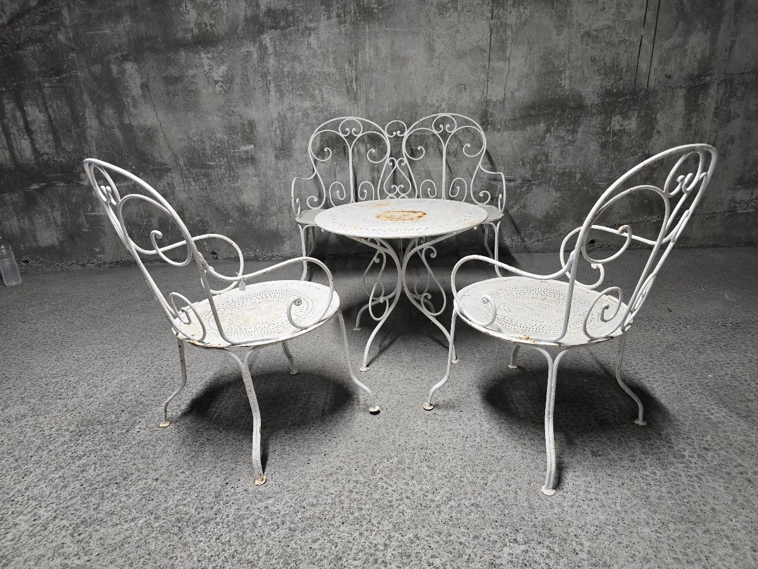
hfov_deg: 73.9
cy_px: 284
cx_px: 379
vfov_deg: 58.9
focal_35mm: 23
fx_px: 504
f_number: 1.7
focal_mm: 6.3
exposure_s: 1/100
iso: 400
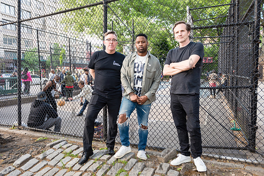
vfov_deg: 48.0
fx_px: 198
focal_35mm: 27
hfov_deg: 67.4
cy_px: 88
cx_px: 132
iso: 800
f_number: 3.2
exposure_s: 1/125
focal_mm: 27
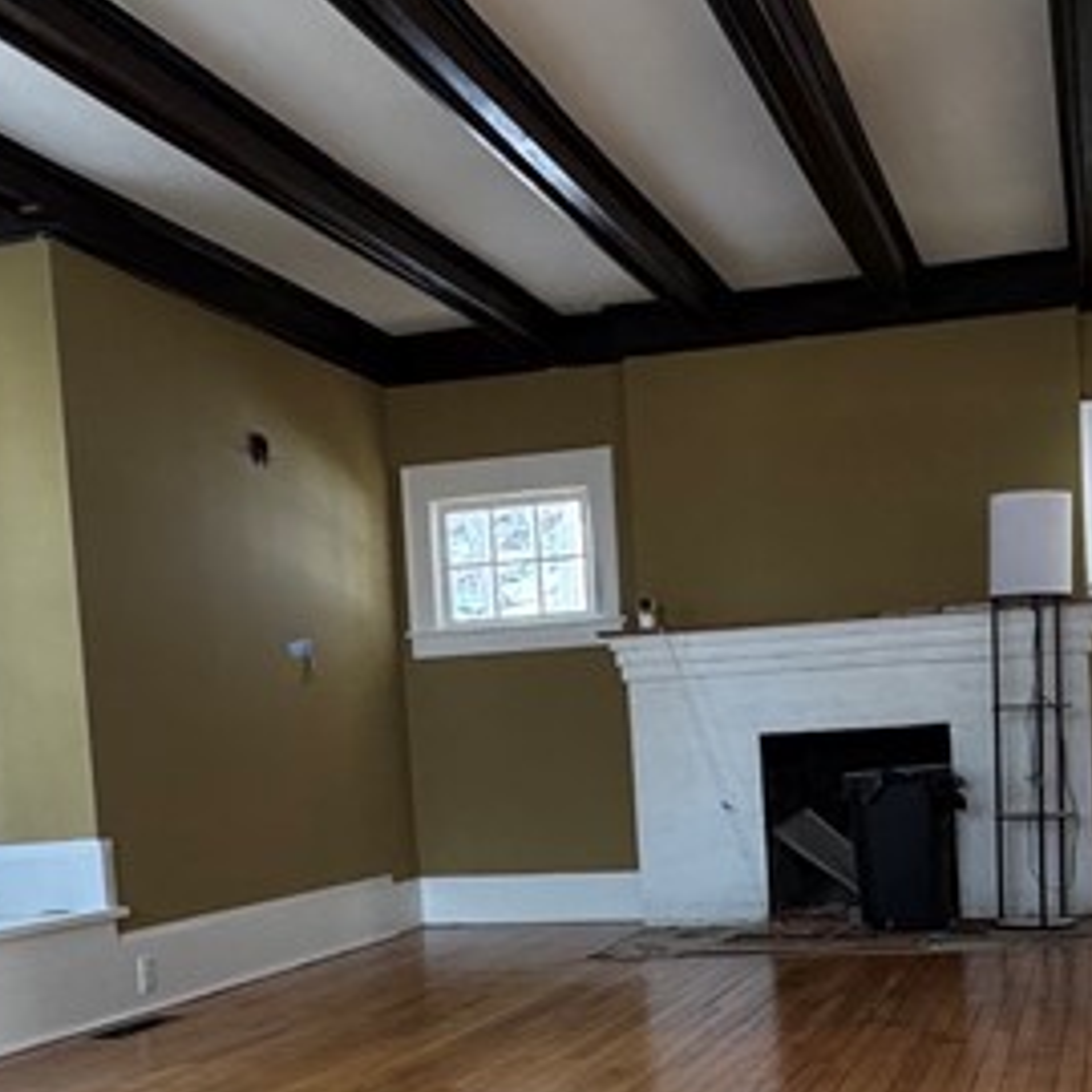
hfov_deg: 35.7
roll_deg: +2.9
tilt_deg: -1.8
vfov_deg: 35.2
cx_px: 716
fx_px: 1677
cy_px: 837
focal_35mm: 47
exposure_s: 1/60
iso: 400
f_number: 2.2
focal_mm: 2.22
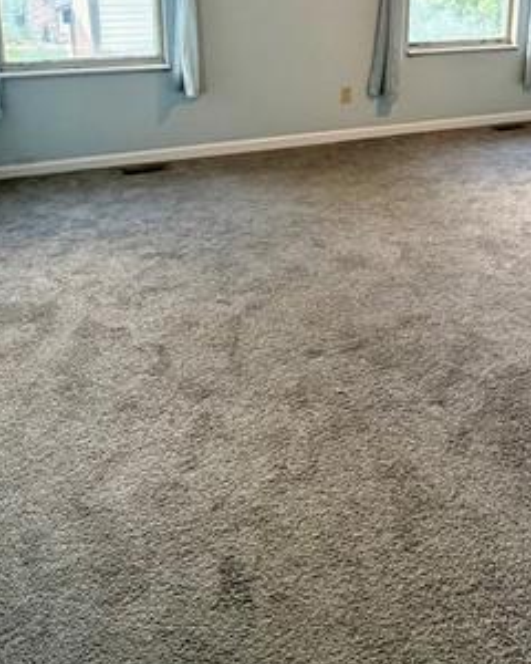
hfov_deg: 41.9
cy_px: 131
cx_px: 339
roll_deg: -0.7
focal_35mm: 35
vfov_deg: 48.5
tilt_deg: -15.7
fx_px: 688
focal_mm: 2.22
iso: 250
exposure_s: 1/120
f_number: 2.2
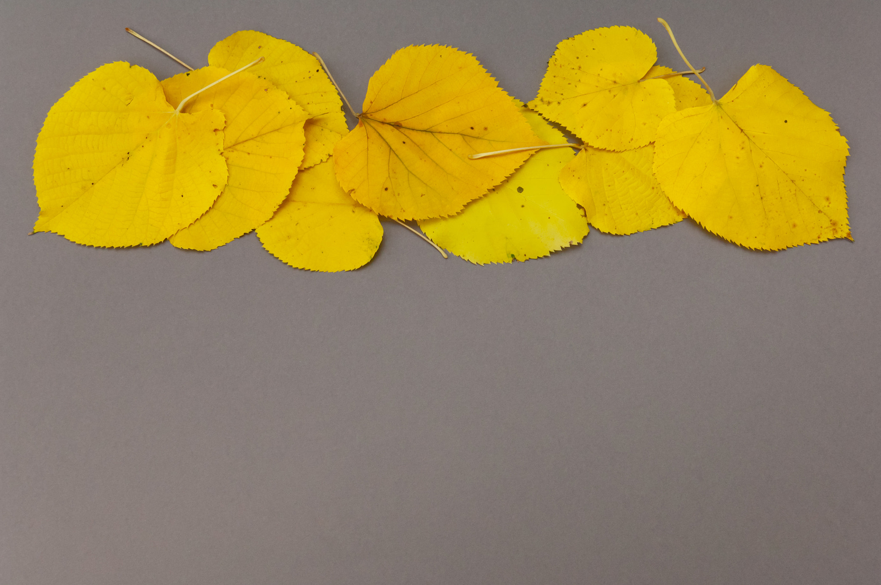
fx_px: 1173
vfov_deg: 28.0
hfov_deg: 41.2
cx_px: 440
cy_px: 292
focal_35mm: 48
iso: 320
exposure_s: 1/160
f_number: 11
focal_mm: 32
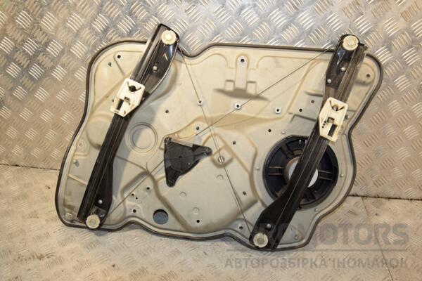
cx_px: 211
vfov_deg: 41.7
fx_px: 369
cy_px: 140
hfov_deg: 59.5
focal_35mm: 32
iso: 800
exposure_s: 1/200
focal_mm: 21
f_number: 5.6
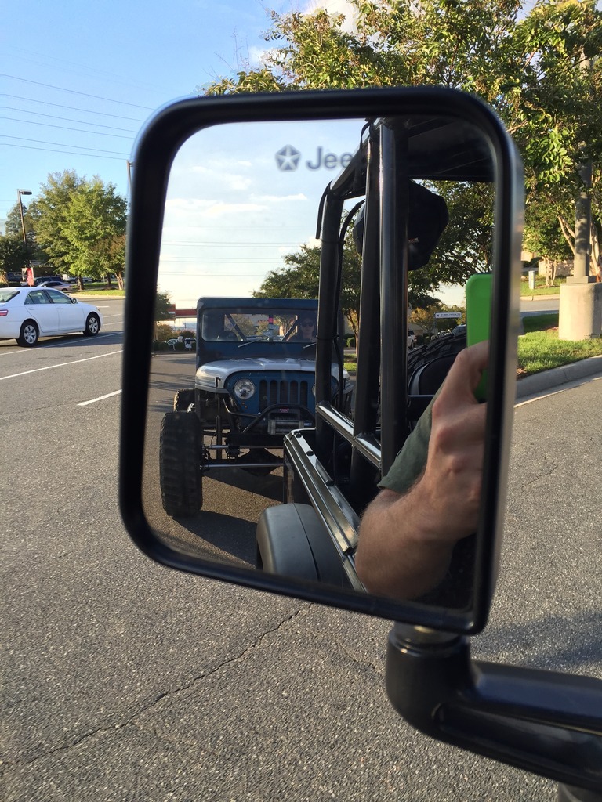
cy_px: 401
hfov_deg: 48.2
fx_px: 672
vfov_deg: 61.7
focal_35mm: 29
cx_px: 301
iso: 32
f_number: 2.2
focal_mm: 4.15
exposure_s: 1/391
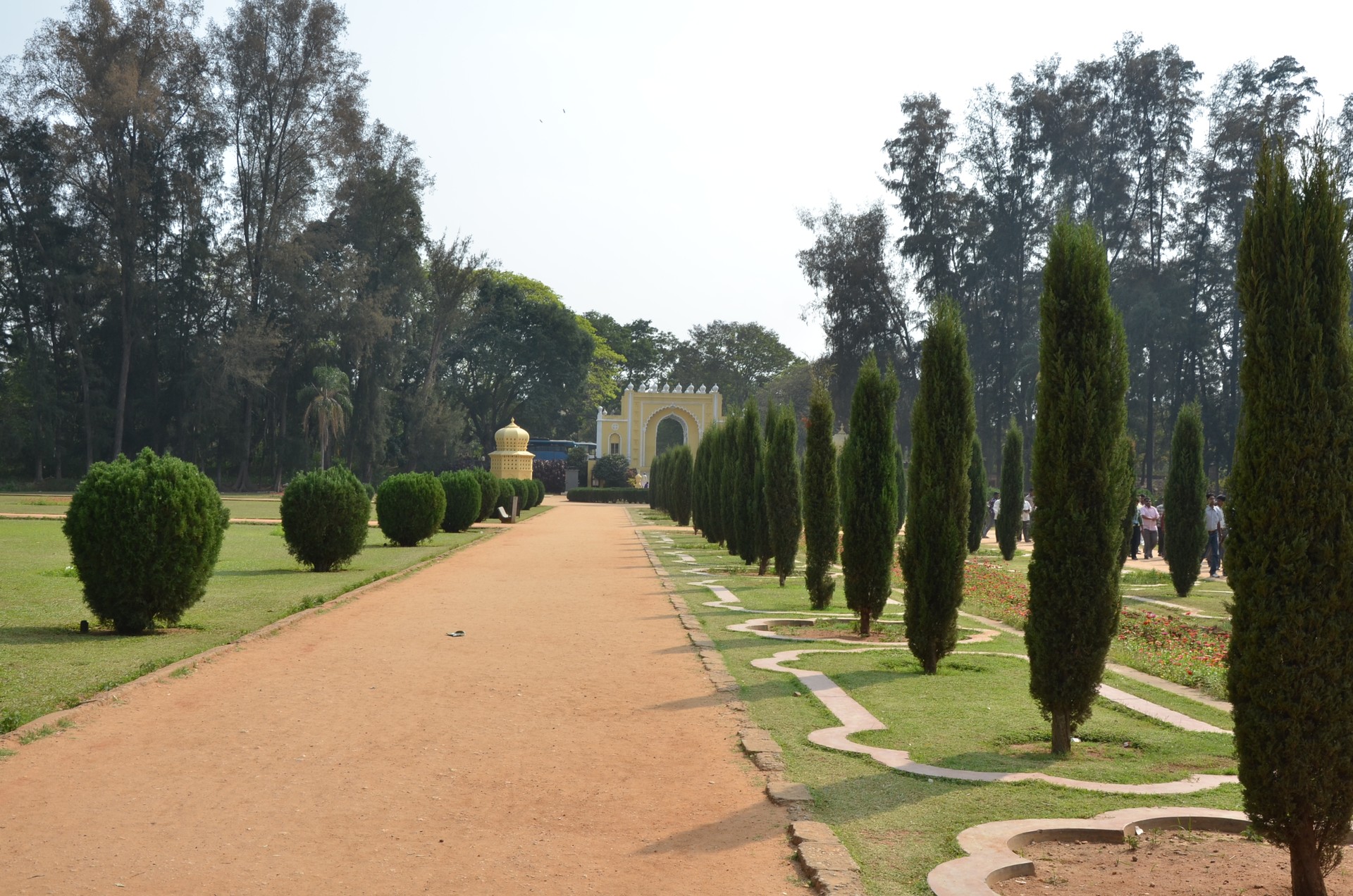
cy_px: 448
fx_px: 1463
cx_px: 676
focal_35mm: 39
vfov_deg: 34.1
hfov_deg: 49.6
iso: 200
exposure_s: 1/320
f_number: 10
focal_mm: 26
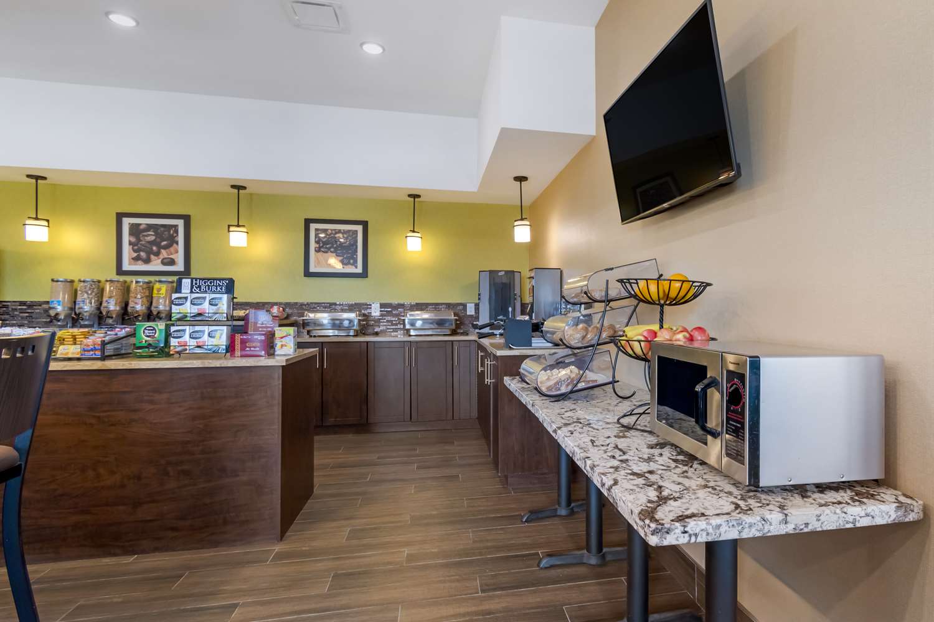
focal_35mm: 15
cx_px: 467
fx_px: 389
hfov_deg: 100.4
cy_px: 311
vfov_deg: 77.3
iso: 400
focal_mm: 10
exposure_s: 1/8
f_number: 8
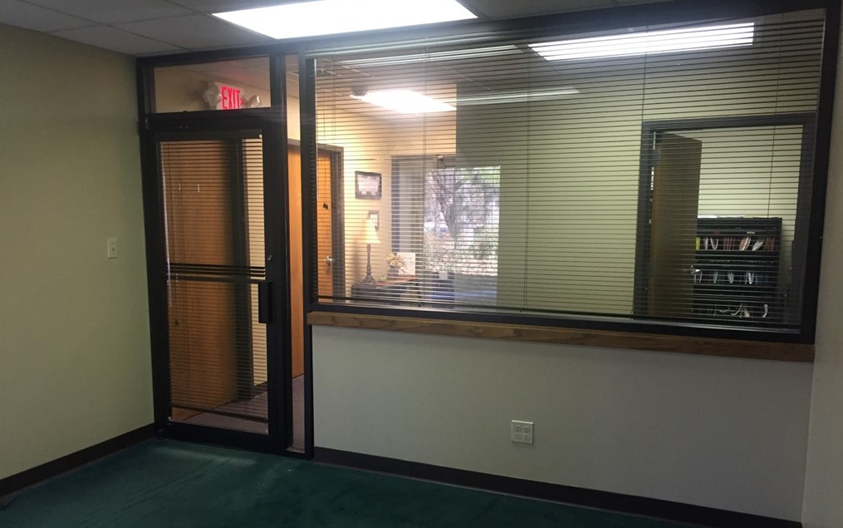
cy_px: 313
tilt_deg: -7.3
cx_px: 419
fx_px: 712
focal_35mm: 31
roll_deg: +0.3
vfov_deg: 40.5
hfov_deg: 61.2
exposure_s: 1/30
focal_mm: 4.15
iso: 125
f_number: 2.2
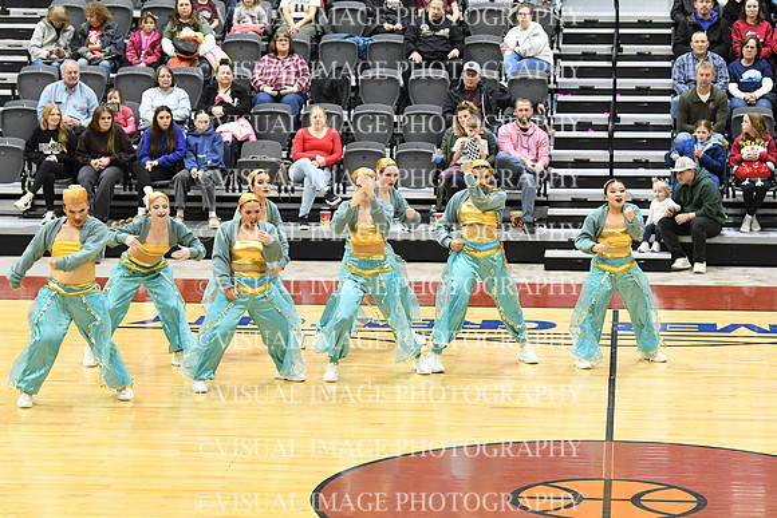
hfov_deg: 15.9
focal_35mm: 129
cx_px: 388
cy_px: 259
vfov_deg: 10.6
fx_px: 2785
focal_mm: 86
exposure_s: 1/250
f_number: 4
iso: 5000
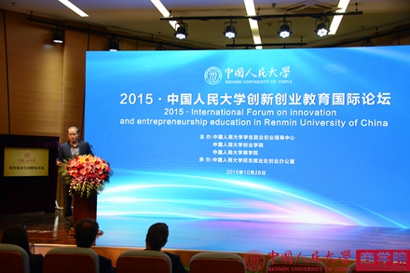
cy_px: 139
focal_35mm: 45
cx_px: 207
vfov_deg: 29.8
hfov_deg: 43.6
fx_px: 512
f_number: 4.2
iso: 800
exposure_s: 1/125
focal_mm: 44
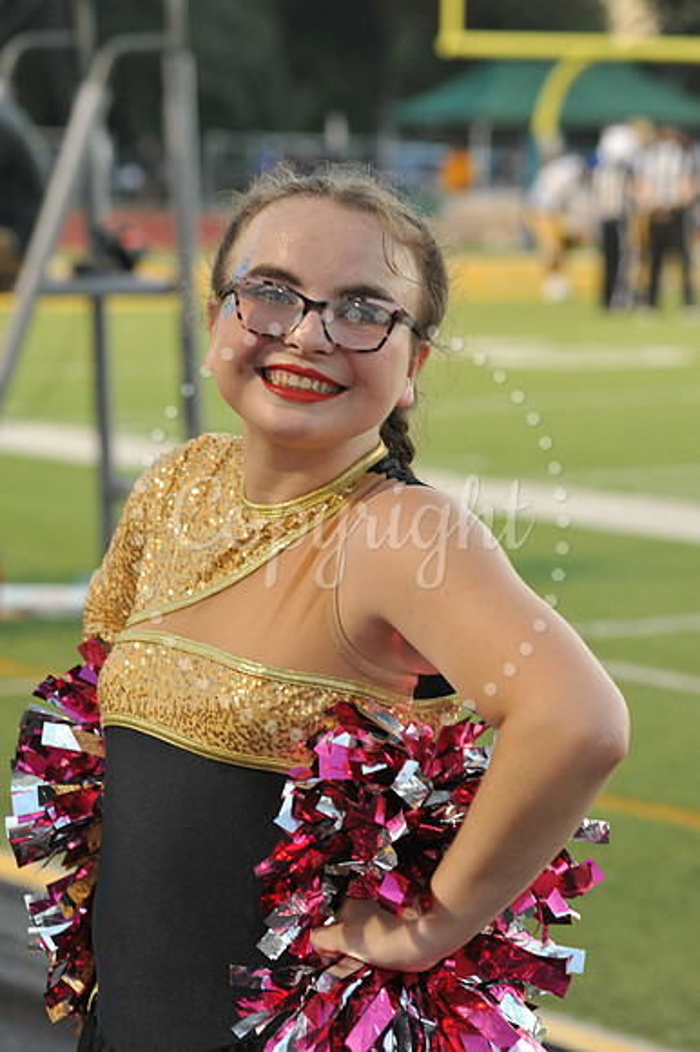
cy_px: 526
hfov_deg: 12.2
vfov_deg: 18.3
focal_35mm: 112
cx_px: 350
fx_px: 3270
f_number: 6.3
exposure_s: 1/125
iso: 2500
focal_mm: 112
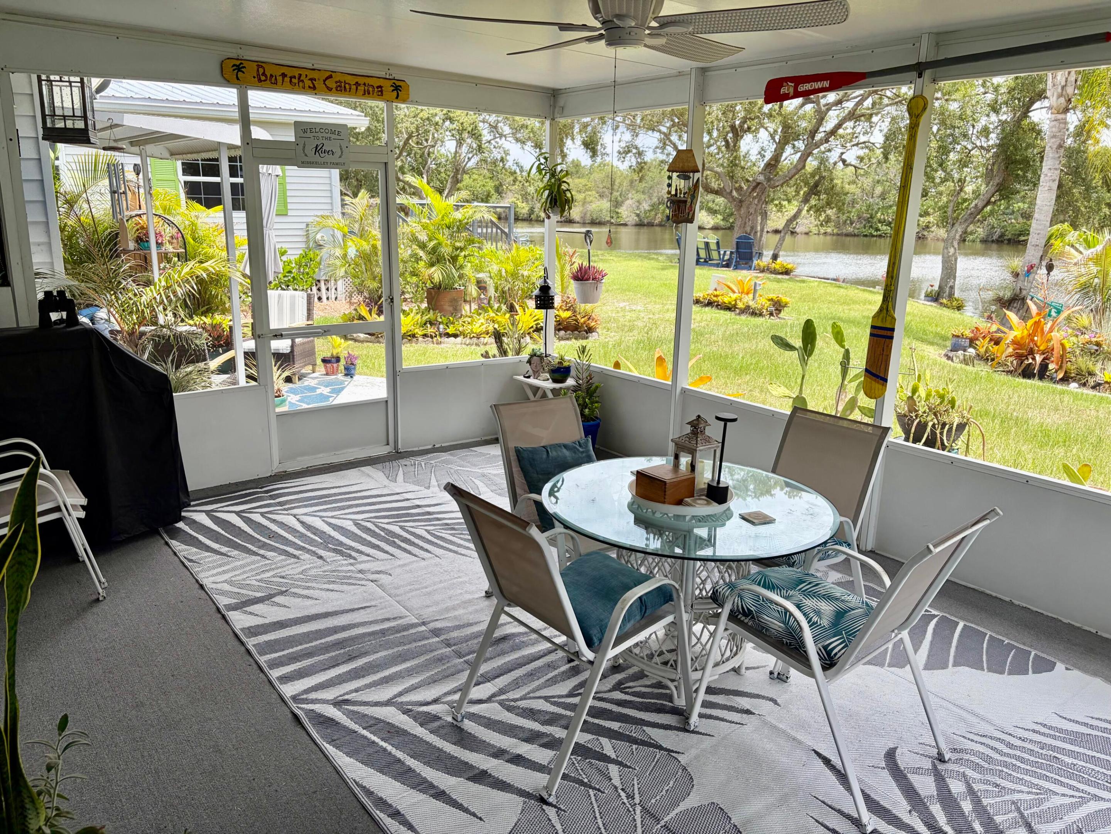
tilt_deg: -13.5
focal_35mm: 26
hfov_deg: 67.3
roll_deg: -1.2
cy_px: 417
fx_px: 834
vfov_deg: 53.1
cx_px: 556
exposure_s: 1/895
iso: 64
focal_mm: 5.96
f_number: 1.6
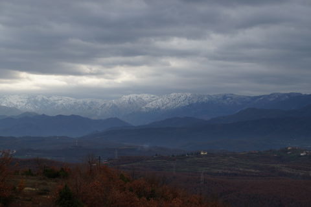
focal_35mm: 90
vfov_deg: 15.2
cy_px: 104
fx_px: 777
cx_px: 156
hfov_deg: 22.6
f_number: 7.1
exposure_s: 1/125
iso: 100
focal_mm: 60
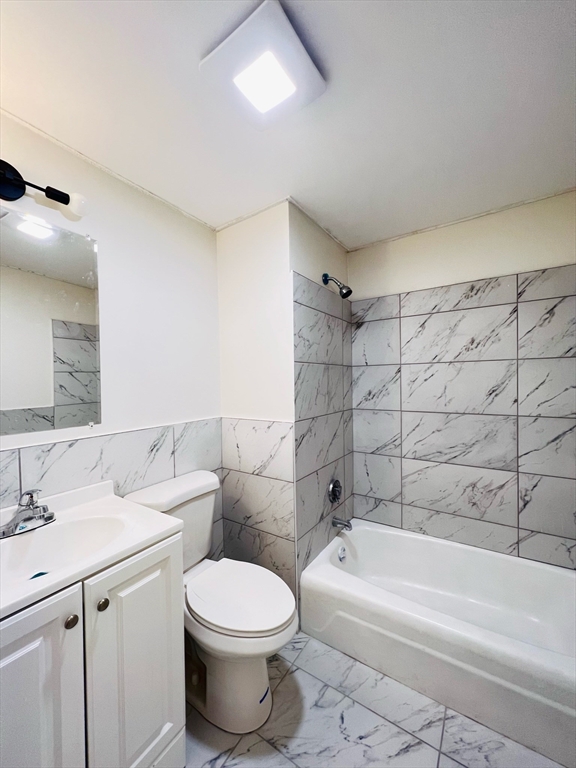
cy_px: 384
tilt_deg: -0.6
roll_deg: +1.1
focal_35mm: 13
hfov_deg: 89.9
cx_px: 288
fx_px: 288
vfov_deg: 106.2
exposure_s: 1/60
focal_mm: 1.57
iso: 200
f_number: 1.8
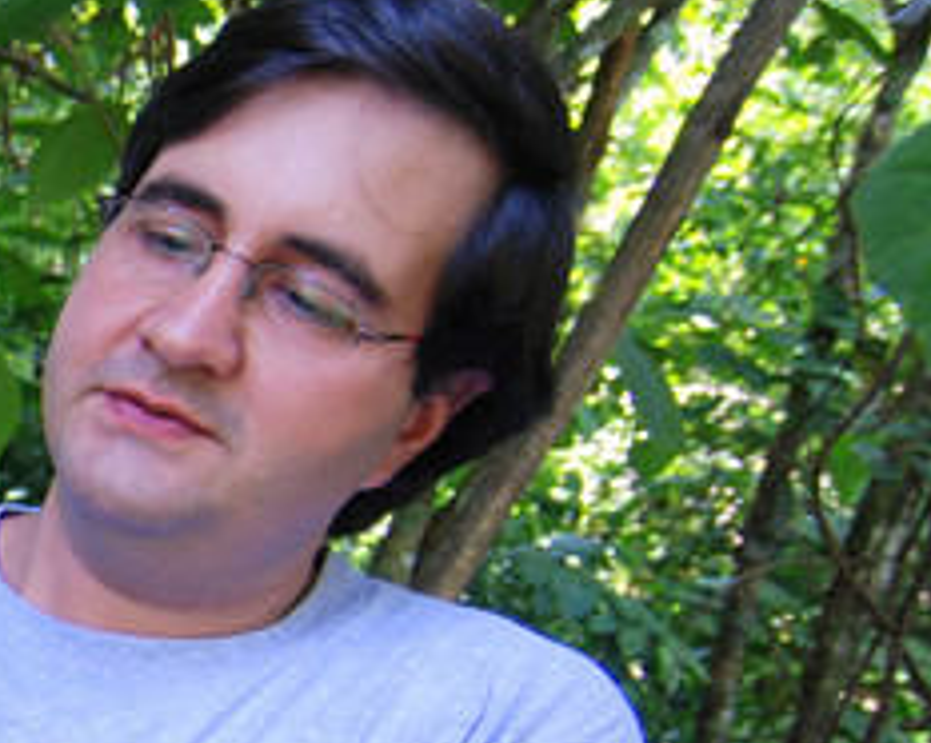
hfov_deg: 29.3
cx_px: -196
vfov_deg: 26.8
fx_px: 1514
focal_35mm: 55
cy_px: 647
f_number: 4
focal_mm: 14
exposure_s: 1/30
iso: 200
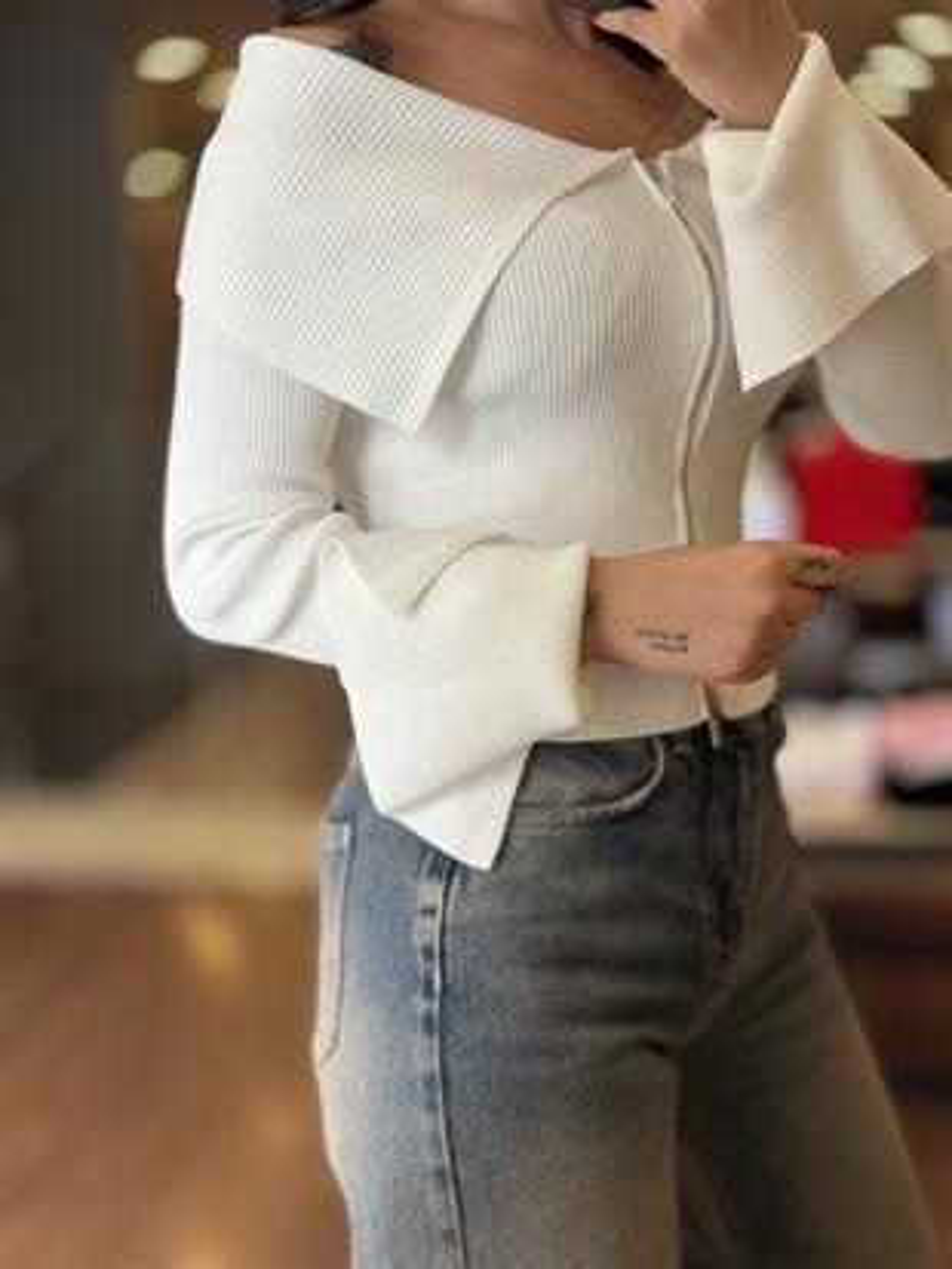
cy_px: 634
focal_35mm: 48
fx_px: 1759
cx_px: 476
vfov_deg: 39.6
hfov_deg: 30.3
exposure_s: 1/290
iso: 80
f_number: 1.78
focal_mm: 6.86
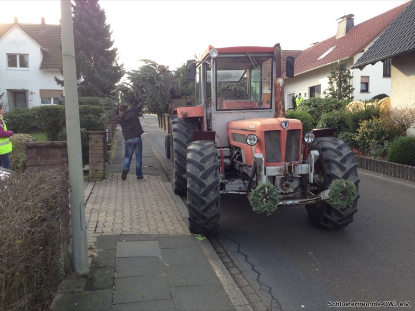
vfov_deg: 42.9
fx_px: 396
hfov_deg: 55.4
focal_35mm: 33
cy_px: 156
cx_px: 208
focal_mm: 4.13
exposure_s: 1/204
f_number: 2.4
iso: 50
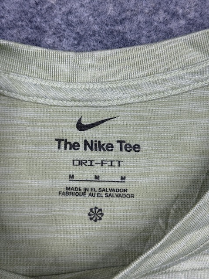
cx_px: 104
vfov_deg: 39.7
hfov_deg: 30.3
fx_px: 386
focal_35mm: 48
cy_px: 140
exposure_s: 1/187
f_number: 1.78
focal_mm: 6.76
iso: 50
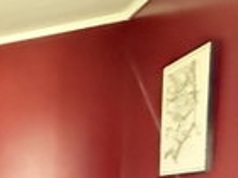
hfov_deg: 17.1
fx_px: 440
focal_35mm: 64
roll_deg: +3.5
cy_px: 270
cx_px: -283
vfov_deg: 19.8
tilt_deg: -5.5
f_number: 2.2
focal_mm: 2.22
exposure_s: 1/30
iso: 1600
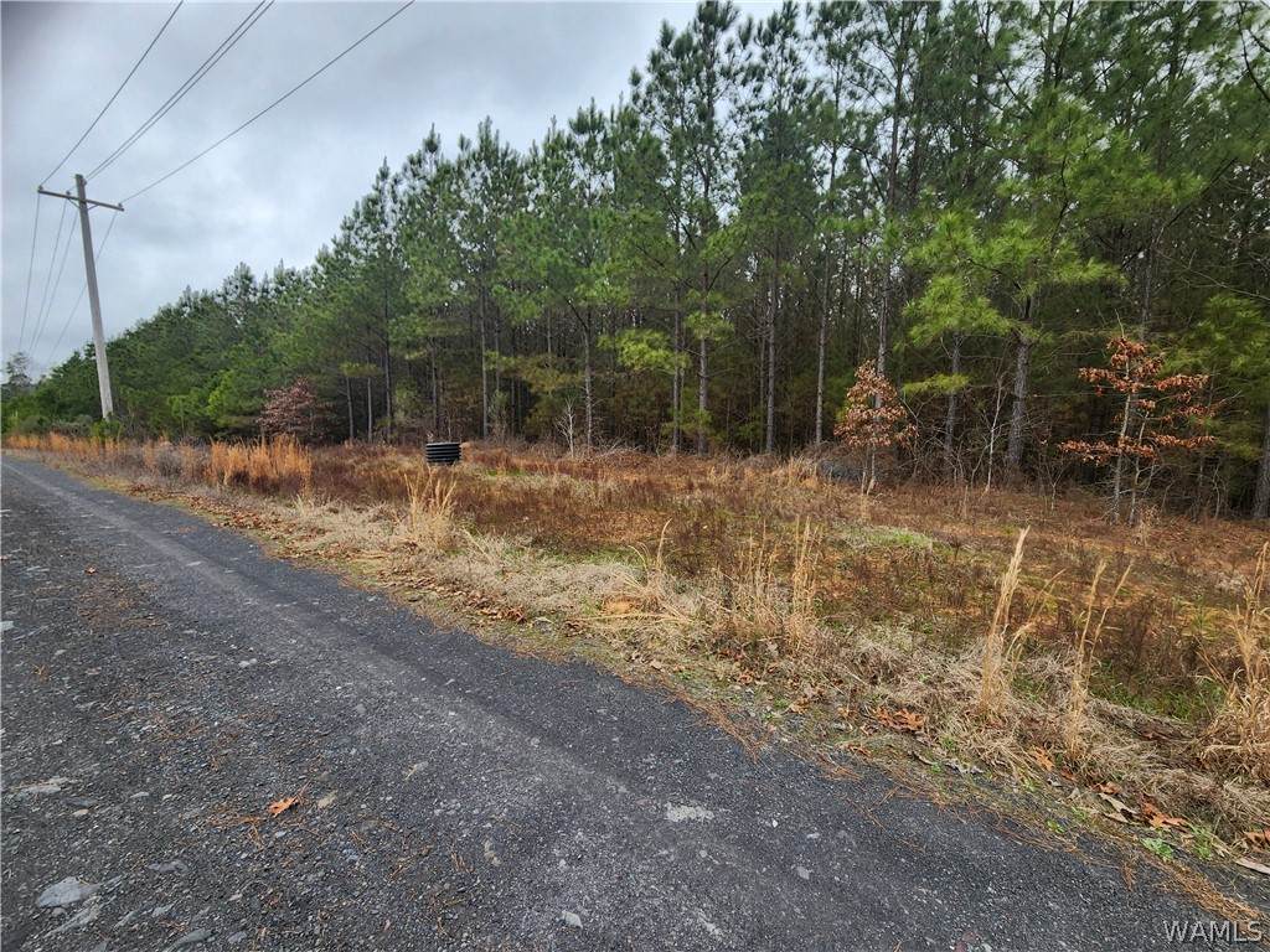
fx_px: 477
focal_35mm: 13
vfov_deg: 89.9
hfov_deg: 106.2
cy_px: 476
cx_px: 635
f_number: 2.2
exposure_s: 1/373
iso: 50
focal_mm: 2.2
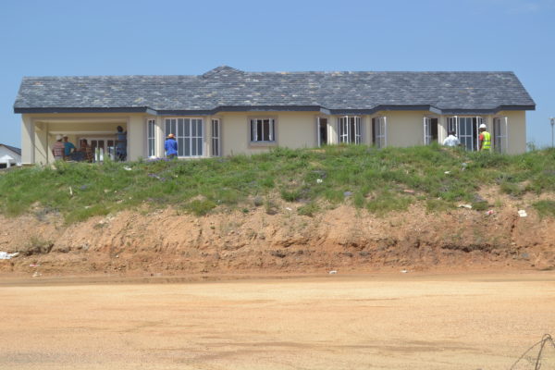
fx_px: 1110
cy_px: 185
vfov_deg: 18.9
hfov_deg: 28.1
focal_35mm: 72
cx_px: 278
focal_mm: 48
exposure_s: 1/200
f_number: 7.1
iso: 100
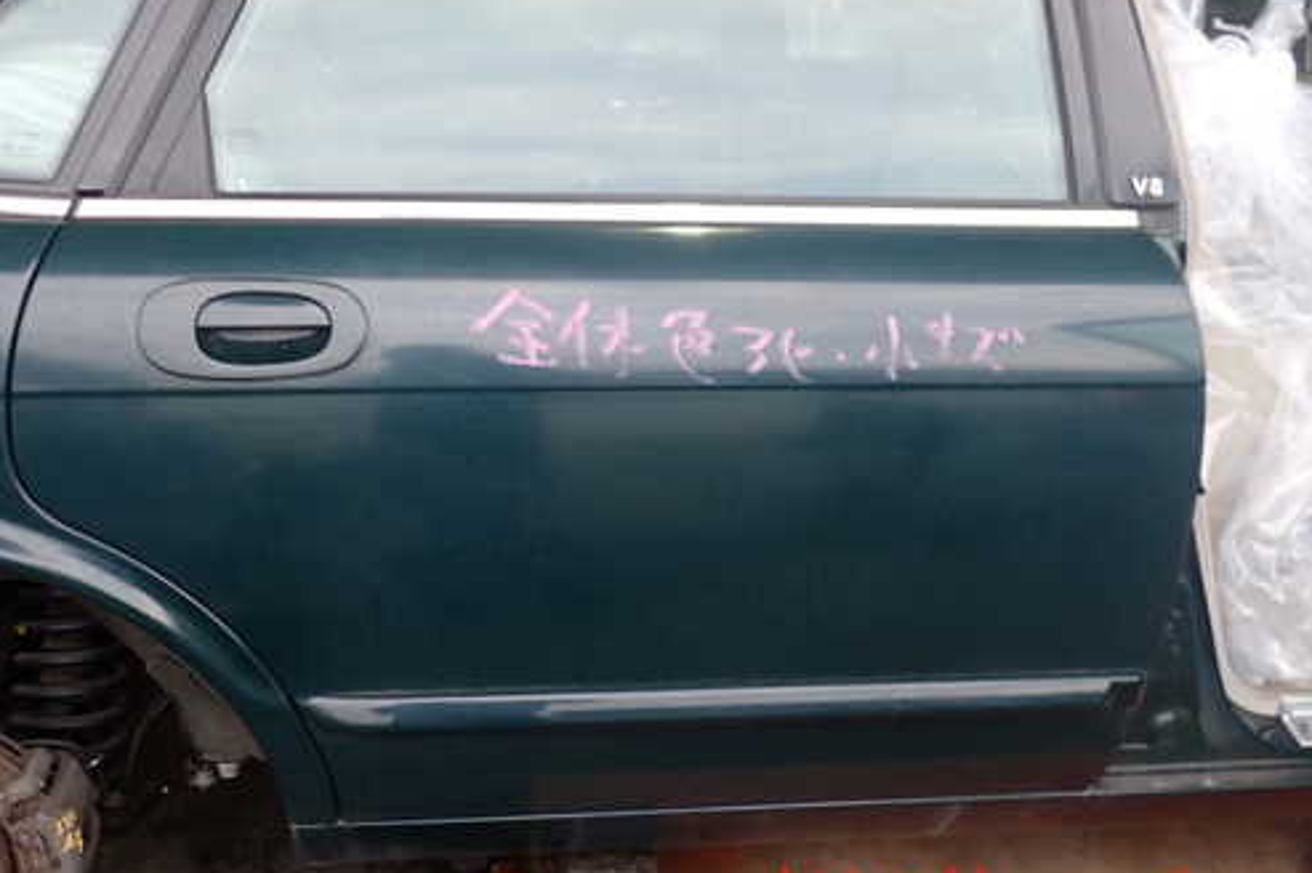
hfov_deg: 50.6
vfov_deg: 34.8
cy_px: 330
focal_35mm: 38
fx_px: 1384
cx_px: 583
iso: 200
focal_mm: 5.4
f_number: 2.3
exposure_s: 1/80
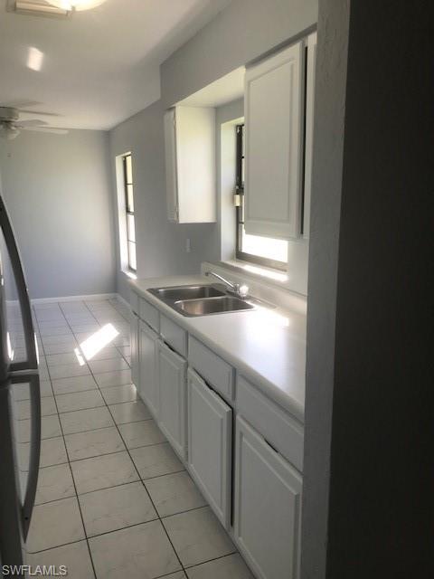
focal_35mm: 28
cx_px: 217
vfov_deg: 63.4
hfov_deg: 49.7
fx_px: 468
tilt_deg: -10.9
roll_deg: +1.7
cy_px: 290
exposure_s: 1/133
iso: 20
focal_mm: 3.99
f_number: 1.8
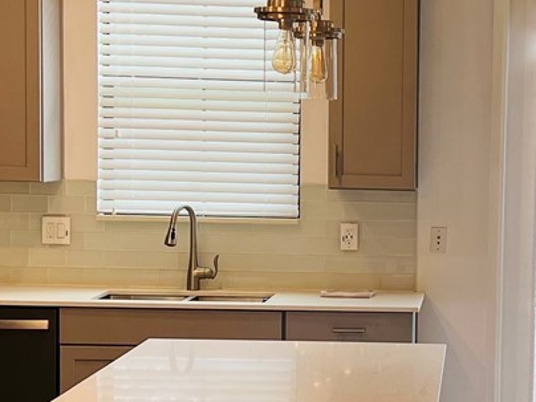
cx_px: 517
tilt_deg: -5.0
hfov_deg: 18.6
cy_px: 264
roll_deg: -1.3
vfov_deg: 14.3
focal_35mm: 103
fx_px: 1595
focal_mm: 5.7
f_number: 1.5
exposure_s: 1/120
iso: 64
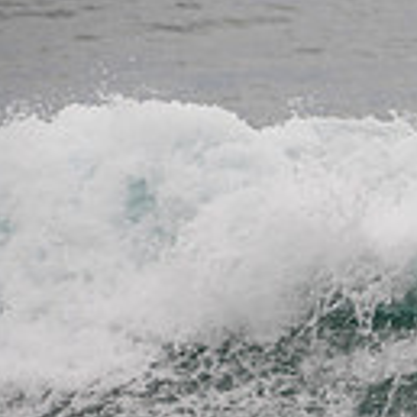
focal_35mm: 1912
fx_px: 26059
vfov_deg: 0.9
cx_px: 798
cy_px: 247
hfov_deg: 0.9
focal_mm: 500
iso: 180
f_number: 5.6
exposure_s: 1/320
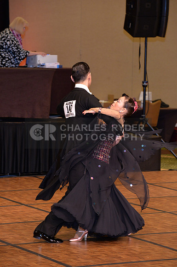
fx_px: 1072
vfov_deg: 14.2
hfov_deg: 9.4
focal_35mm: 145
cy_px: 134
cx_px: 88
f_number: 5.6
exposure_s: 1/200
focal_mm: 145
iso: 2000
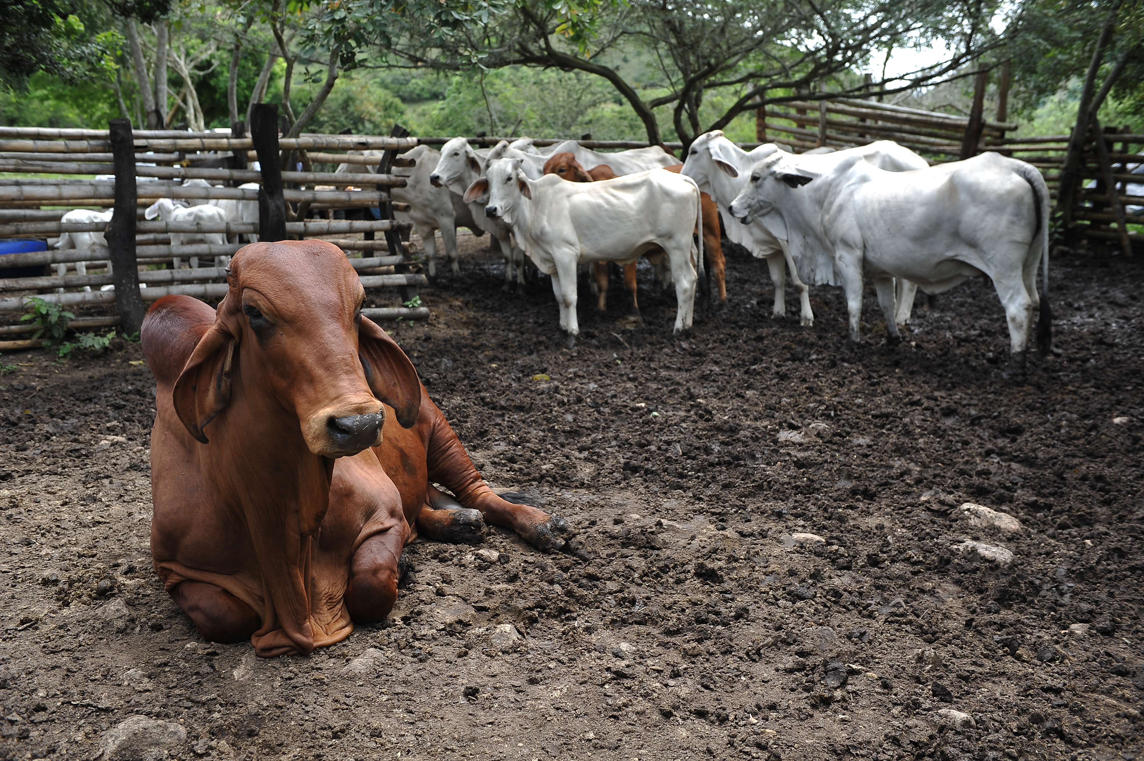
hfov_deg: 50.7
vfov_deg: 35.0
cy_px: 380
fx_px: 1207
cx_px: 572
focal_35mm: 38
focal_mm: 38
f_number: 4.5
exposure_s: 1/250
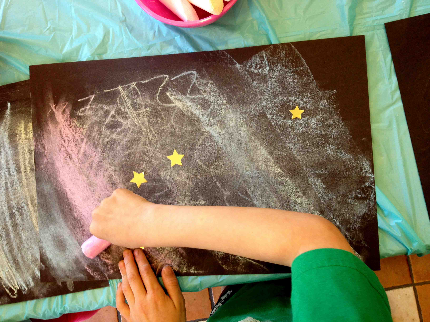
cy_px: 161
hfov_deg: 52.6
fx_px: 435
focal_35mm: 35
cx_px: 215
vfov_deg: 40.7
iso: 64
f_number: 2.4
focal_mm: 4.28
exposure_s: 1/40
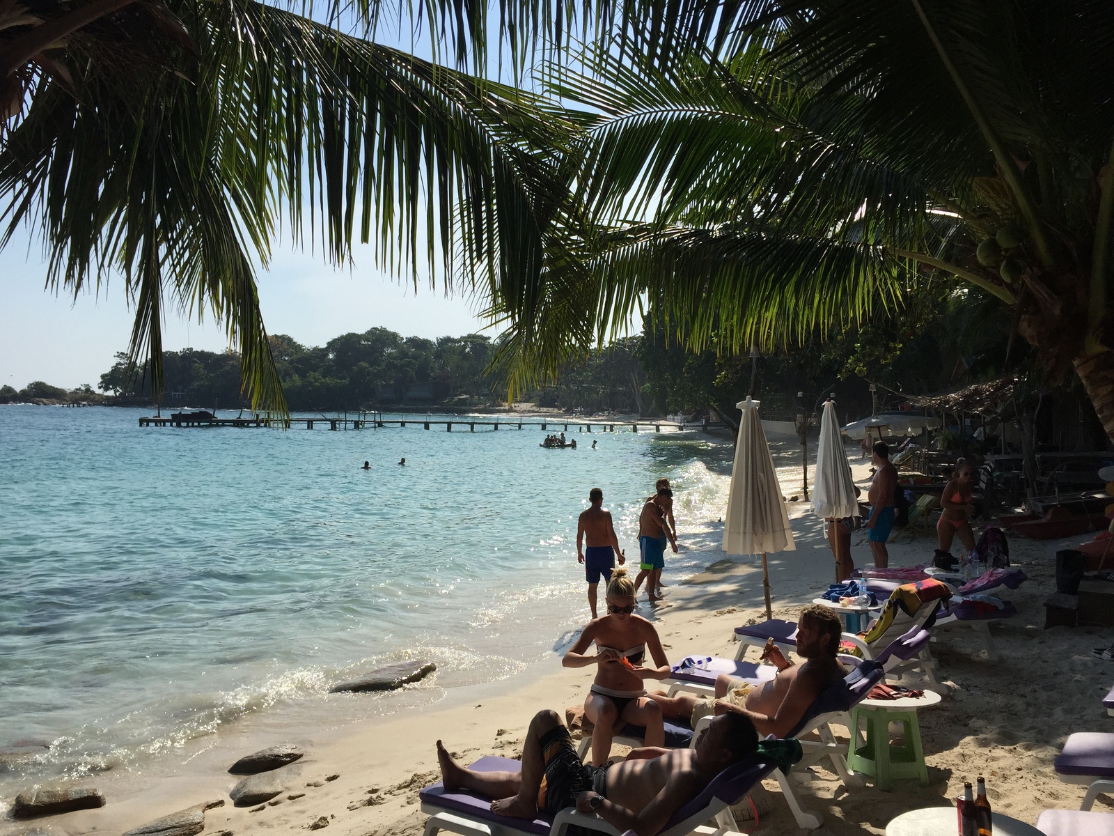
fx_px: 933
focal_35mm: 29
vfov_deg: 48.2
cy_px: 418
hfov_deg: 61.7
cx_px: 557
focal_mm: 4.15
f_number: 2.2
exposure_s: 1/4405
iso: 32
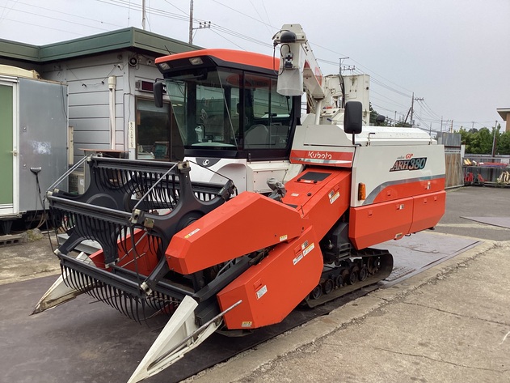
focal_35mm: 31
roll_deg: -1.4
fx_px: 457
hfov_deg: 58.4
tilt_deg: -5.3
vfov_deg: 45.4
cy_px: 192
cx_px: 255
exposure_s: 1/120
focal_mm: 3.3
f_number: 2.4
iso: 25
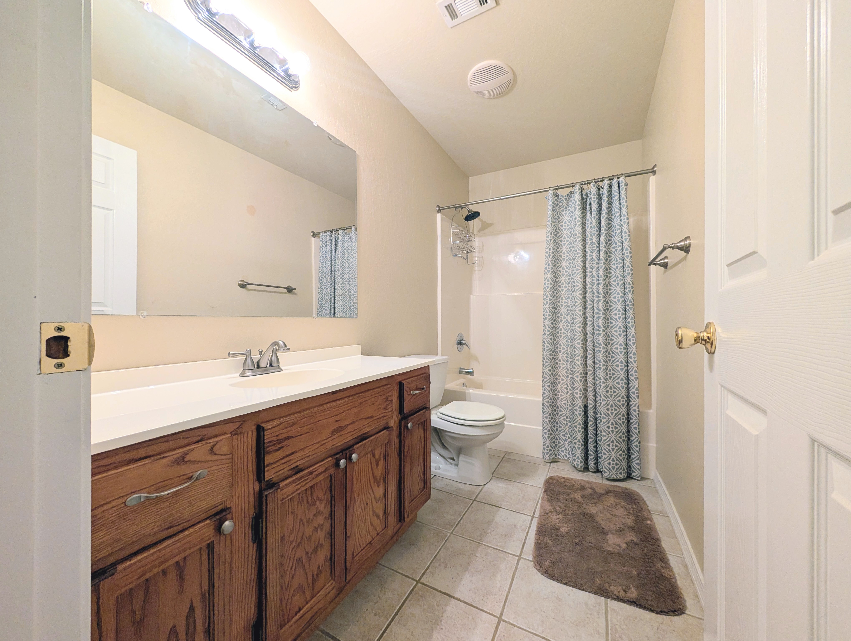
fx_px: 295
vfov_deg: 94.6
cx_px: 426
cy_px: 320
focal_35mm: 12
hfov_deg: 110.5
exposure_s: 1/30
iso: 51
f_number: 1.7
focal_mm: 2.02
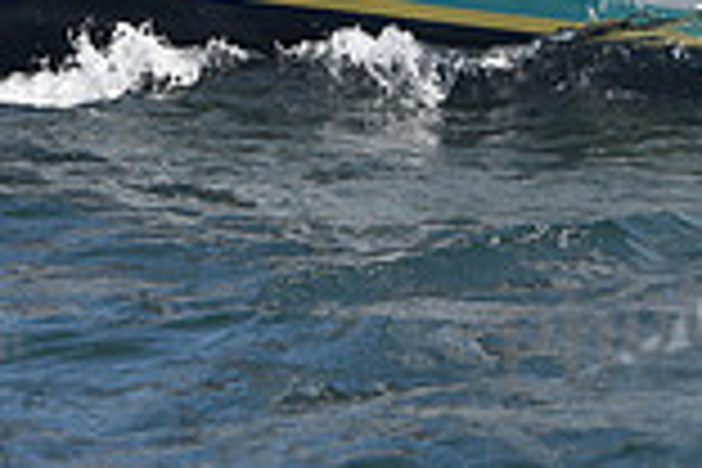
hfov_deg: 6.5
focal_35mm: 319
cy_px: -349
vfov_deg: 4.3
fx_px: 6220
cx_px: 261
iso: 250
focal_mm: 86
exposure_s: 1/1000
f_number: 5.6
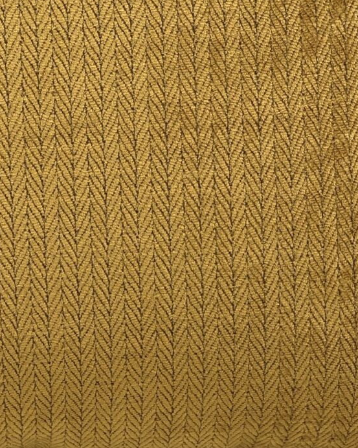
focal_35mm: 188
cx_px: 6
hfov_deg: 8.2
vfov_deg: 10.2
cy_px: -36
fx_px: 2489
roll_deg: +0.8
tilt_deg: -24.5
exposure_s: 1/122
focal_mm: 6
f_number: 2
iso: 20
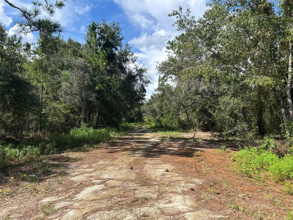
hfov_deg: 67.3
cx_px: 146
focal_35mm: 26
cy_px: 110
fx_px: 220
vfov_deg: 53.1
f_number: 1.5
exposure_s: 1/2571
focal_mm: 5.7
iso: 50
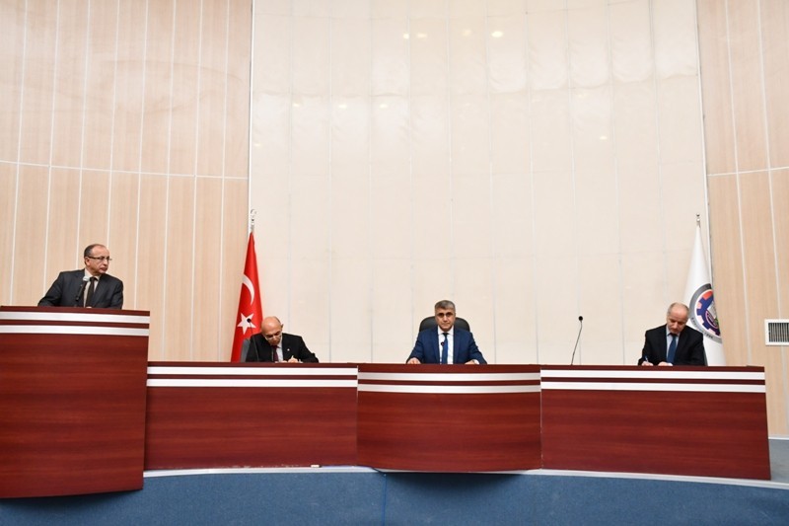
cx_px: 394
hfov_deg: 61.9
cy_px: 263
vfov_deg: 43.6
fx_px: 657
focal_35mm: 30
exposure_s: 1/60
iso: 1400
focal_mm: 20
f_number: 4
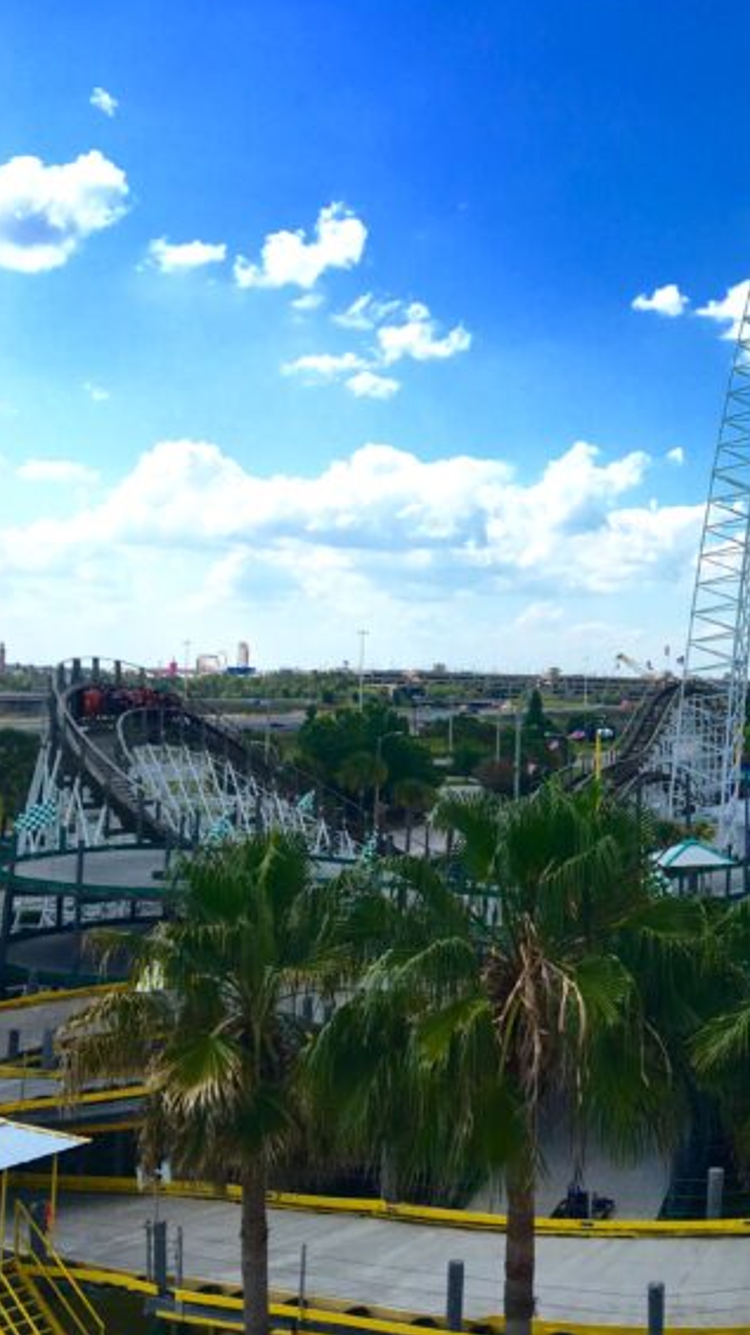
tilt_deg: +1.4
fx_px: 1521
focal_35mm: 43
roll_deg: -1.3
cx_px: 847
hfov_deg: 25.5
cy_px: 656
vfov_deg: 47.4
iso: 25
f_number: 2.2
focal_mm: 4.15
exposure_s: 1/2262
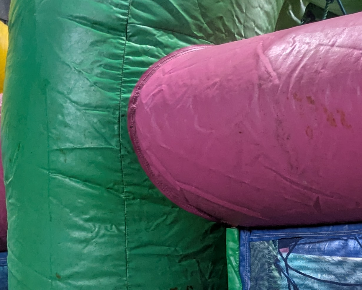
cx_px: 445
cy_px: 374
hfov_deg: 19.5
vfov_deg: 15.9
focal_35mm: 92
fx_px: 986
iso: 231
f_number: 1.89
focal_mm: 5.43
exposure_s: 1/50
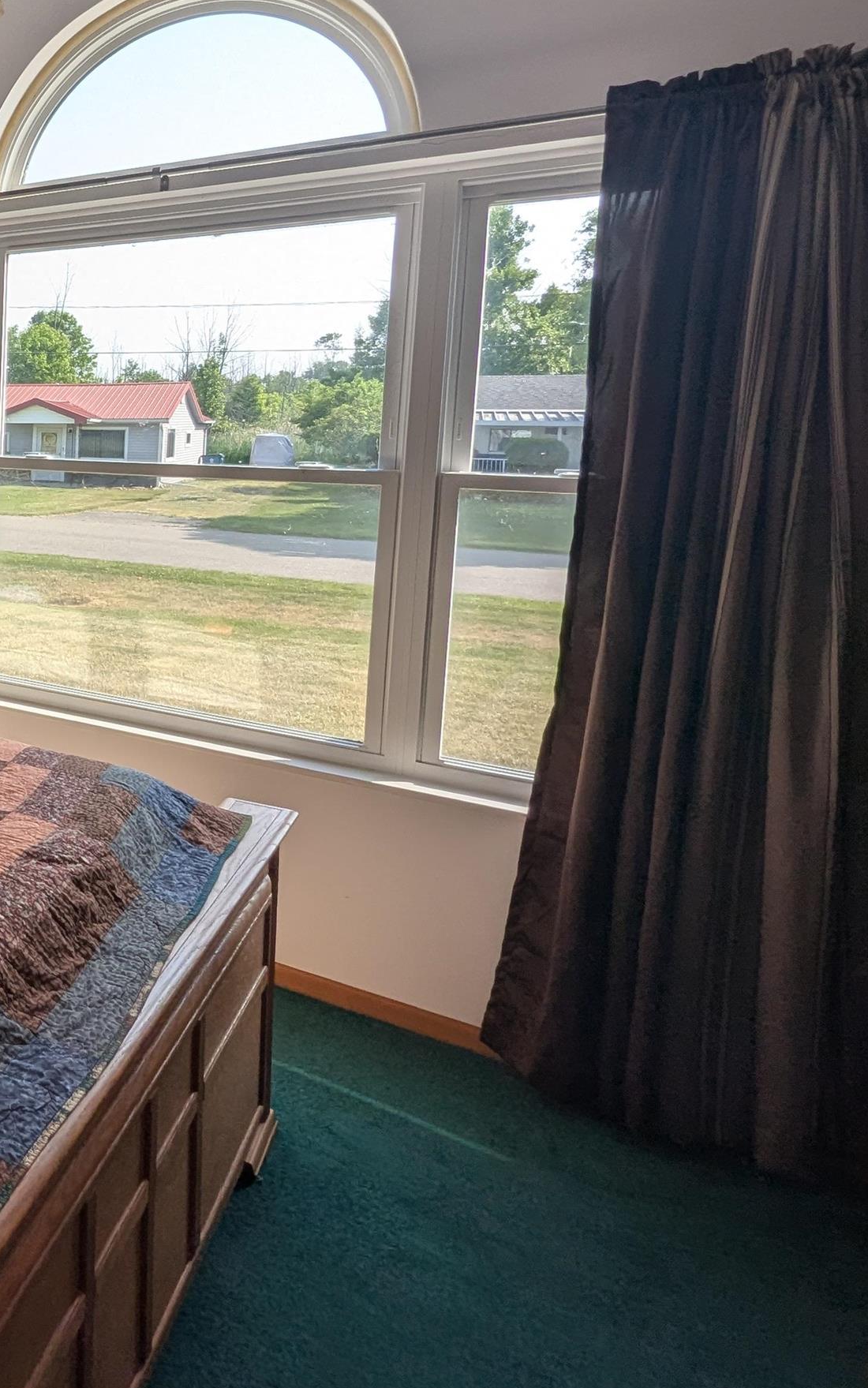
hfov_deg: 32.7
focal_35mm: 24
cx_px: -335
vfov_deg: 73.0
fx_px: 908
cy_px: 491
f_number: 2.2
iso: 41
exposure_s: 1/381
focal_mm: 1.95
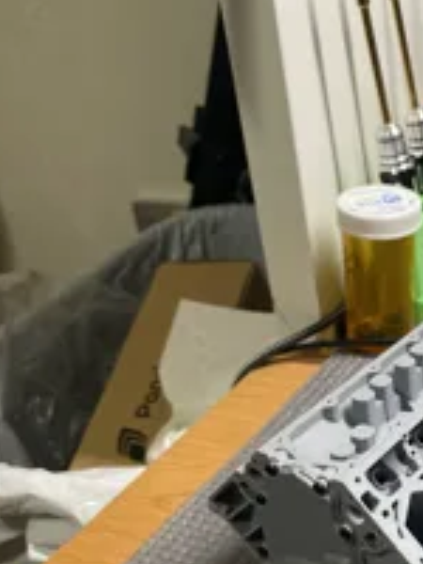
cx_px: 415
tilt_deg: -29.3
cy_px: 358
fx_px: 847
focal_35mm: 52
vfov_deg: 36.6
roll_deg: +5.5
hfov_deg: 26.6
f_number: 1.6
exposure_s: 1/60
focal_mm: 4.2
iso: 100
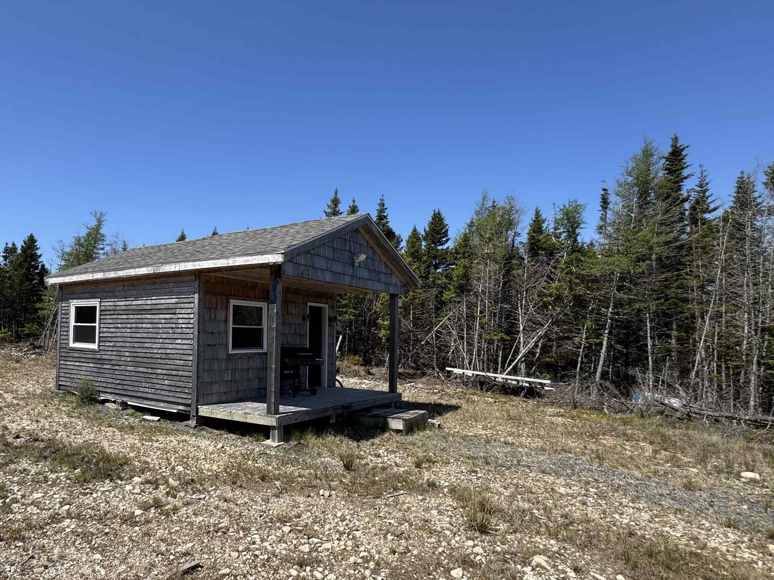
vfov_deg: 61.0
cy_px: 315
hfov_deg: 73.9
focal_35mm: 22
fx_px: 492
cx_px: 255
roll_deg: -1.3
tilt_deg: +2.1
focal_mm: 2.22
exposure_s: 1/1748
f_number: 2.2
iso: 50
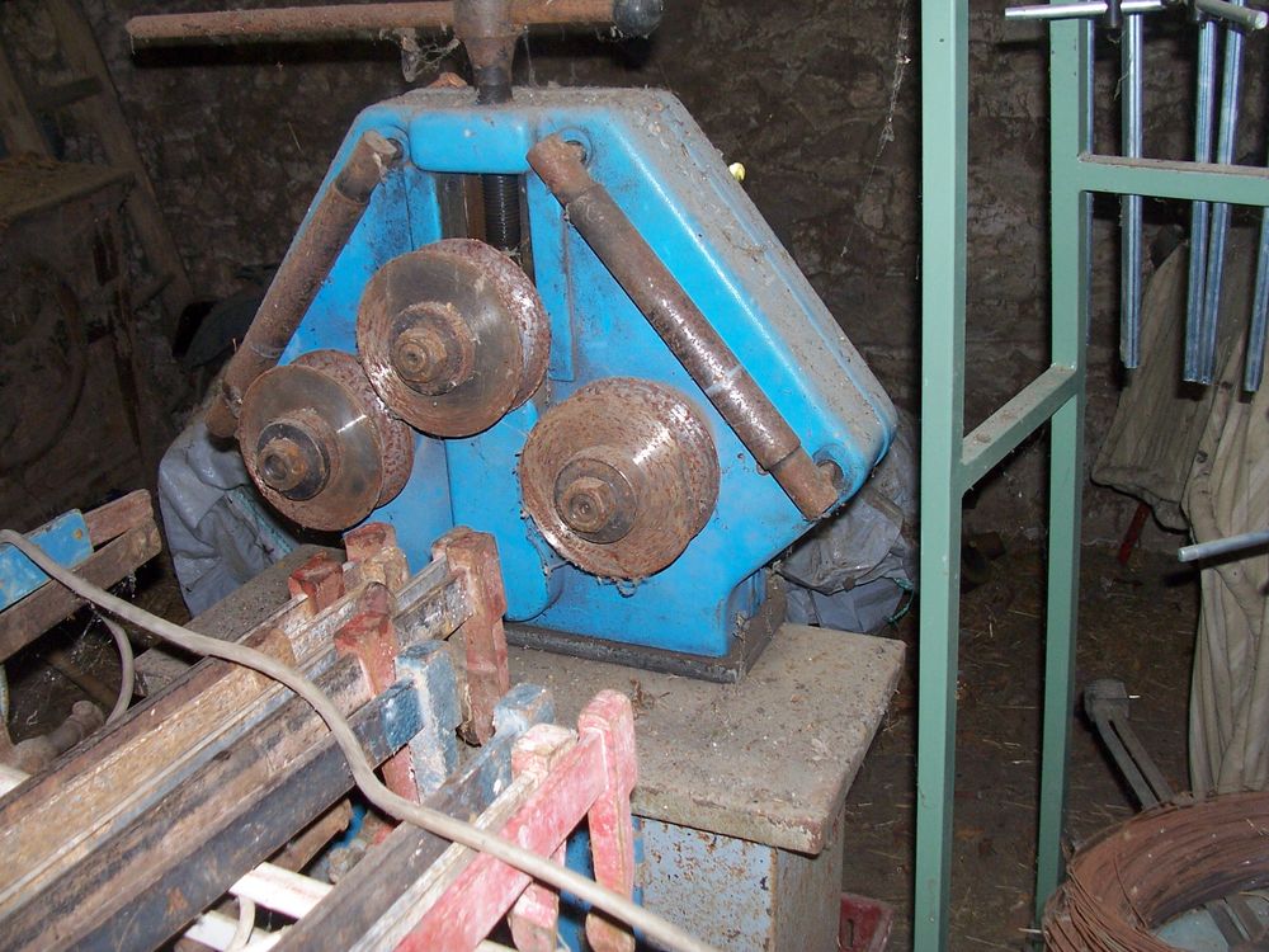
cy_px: 476
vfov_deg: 40.7
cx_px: 634
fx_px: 1283
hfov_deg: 52.6
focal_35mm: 35
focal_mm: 6
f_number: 2.8
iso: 140
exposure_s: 1/60
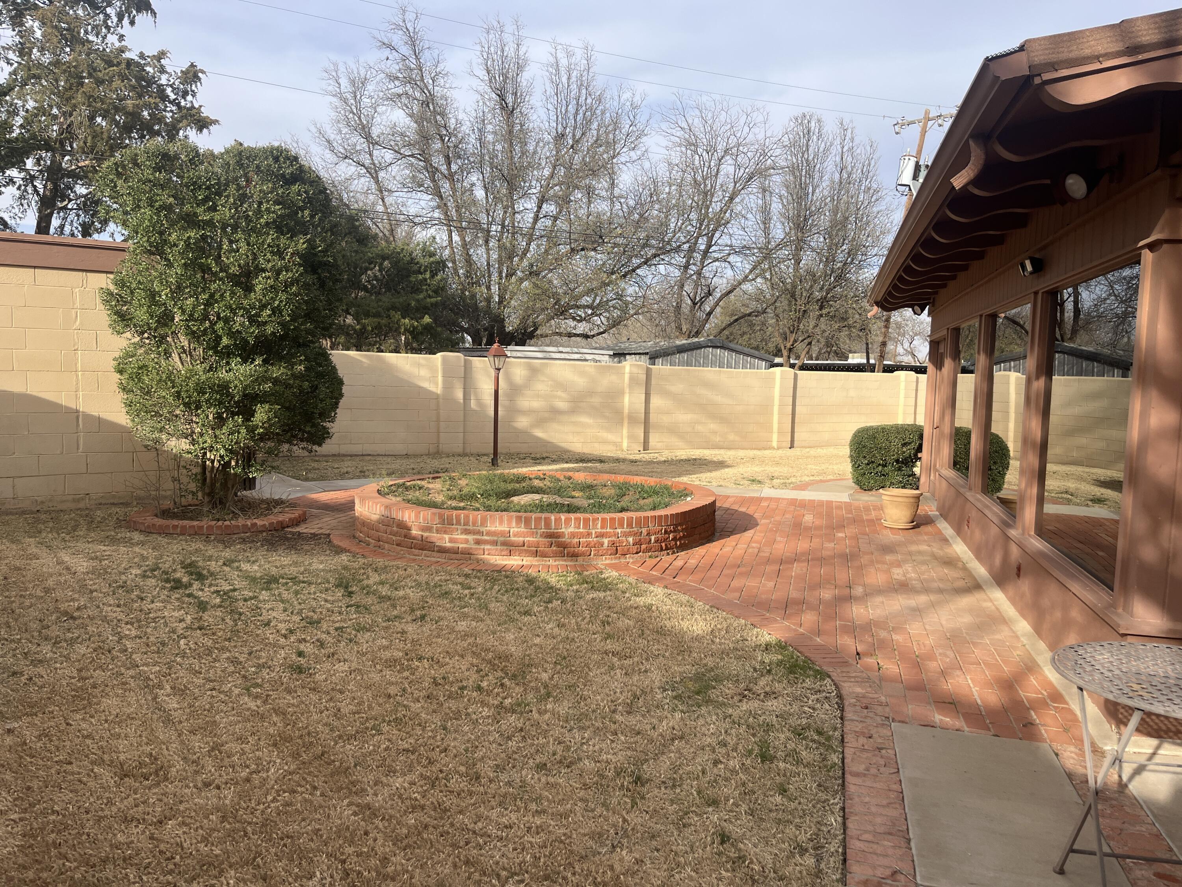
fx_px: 888
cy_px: 444
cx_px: 591
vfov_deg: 53.1
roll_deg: -1.2
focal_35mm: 26
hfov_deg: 67.3
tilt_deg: -4.7
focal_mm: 5.1
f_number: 1.6
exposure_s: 1/1923
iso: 50
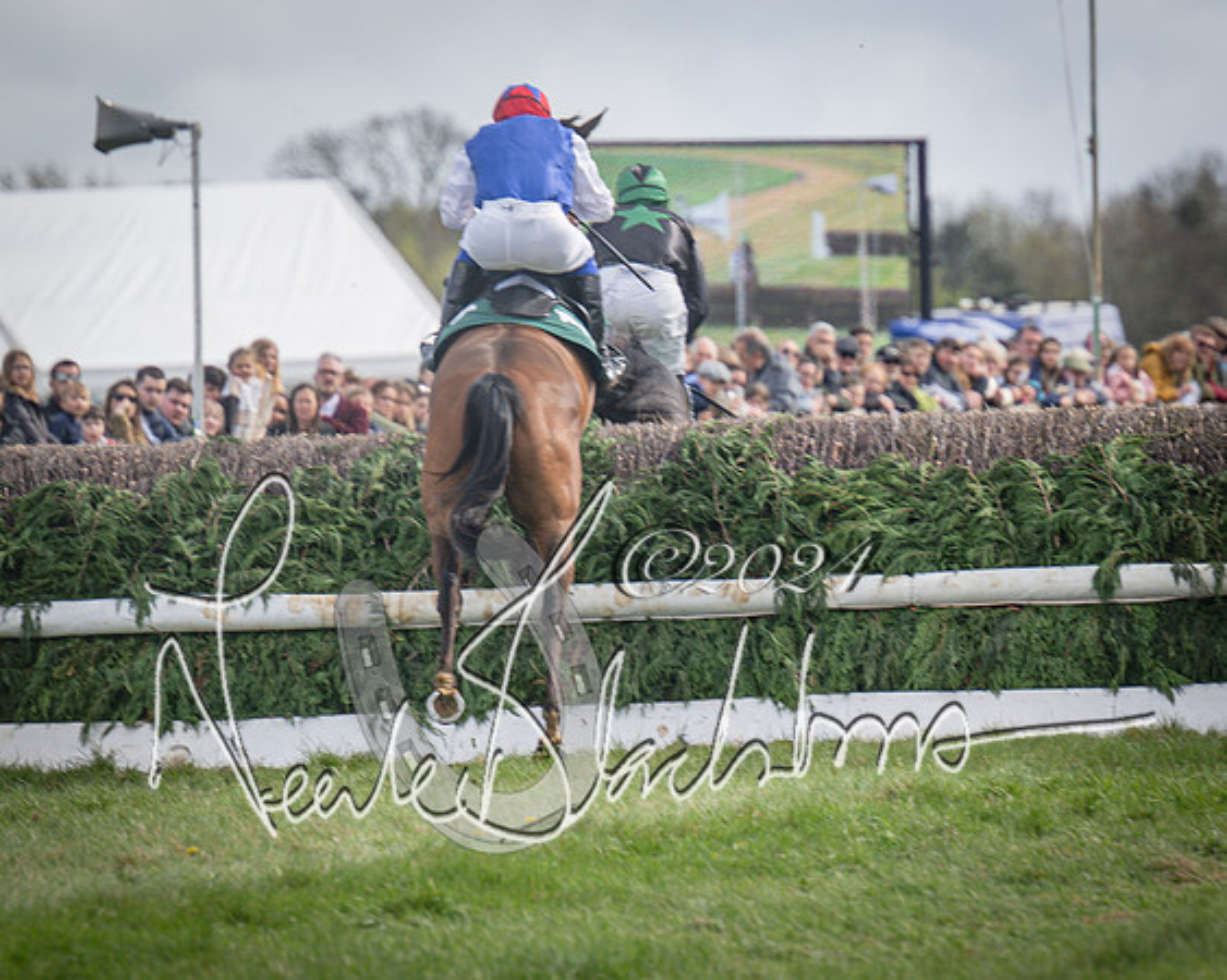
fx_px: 19702
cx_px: 1043
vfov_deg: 2.9
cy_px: 715
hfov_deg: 3.6
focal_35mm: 543
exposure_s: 1/1000
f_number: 4
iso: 200
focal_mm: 220
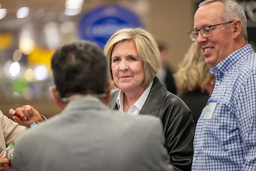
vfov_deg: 6.9
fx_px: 1422
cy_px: 86
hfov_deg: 10.3
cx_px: 128
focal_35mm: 200
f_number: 2.8
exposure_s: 1/200
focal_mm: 200
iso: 2000
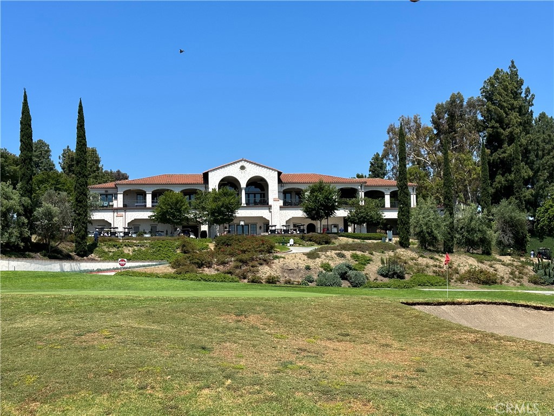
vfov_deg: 30.3
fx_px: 768
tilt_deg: +5.5
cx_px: 277
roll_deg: +1.1
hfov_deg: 39.7
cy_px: 208
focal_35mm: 48
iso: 64
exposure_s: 1/3876
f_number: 1.78
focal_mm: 6.86
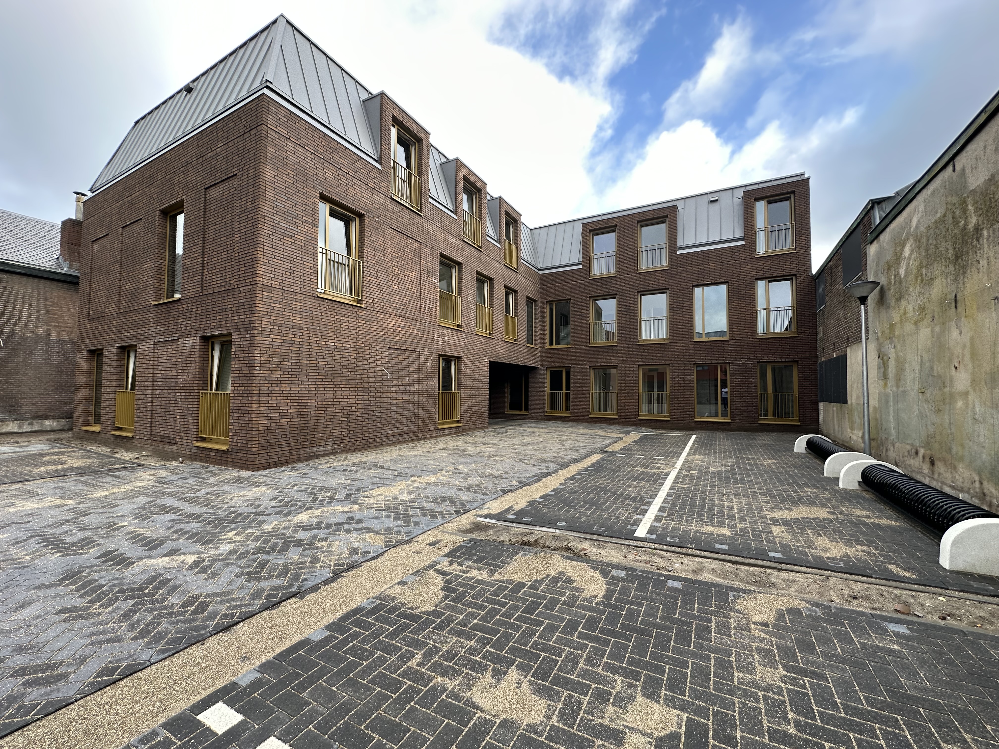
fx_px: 404
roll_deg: -0.6
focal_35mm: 14
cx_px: 500
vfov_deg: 85.7
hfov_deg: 102.1
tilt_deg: +2.0
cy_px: 374
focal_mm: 2.22
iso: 40
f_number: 2.2
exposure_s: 1/209
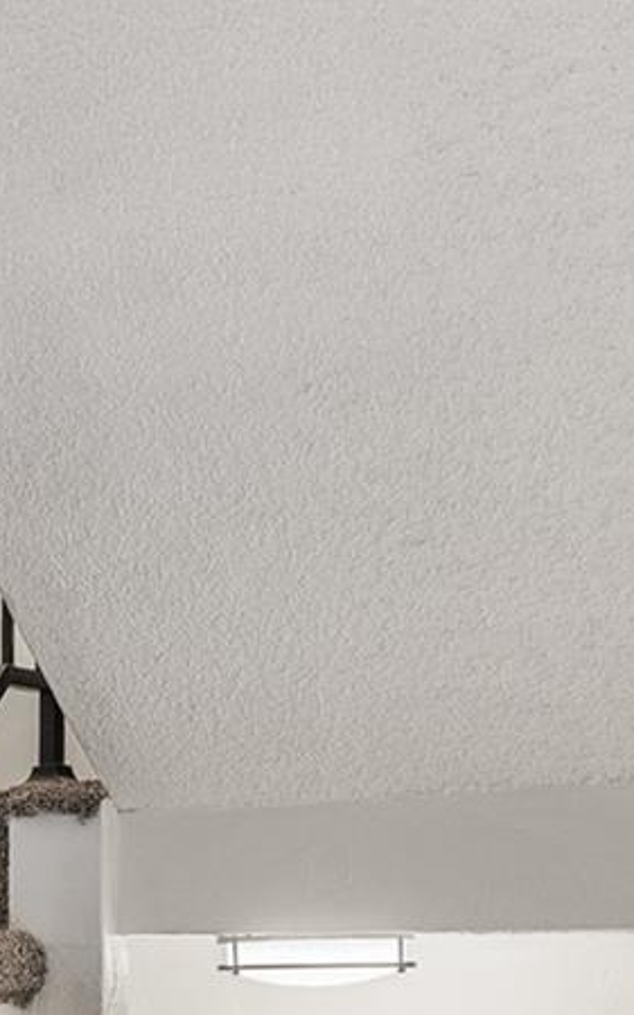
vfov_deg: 33.0
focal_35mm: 58
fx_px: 1604
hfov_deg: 16.4
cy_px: 946
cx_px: -677
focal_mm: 16
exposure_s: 1/80
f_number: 8
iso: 200
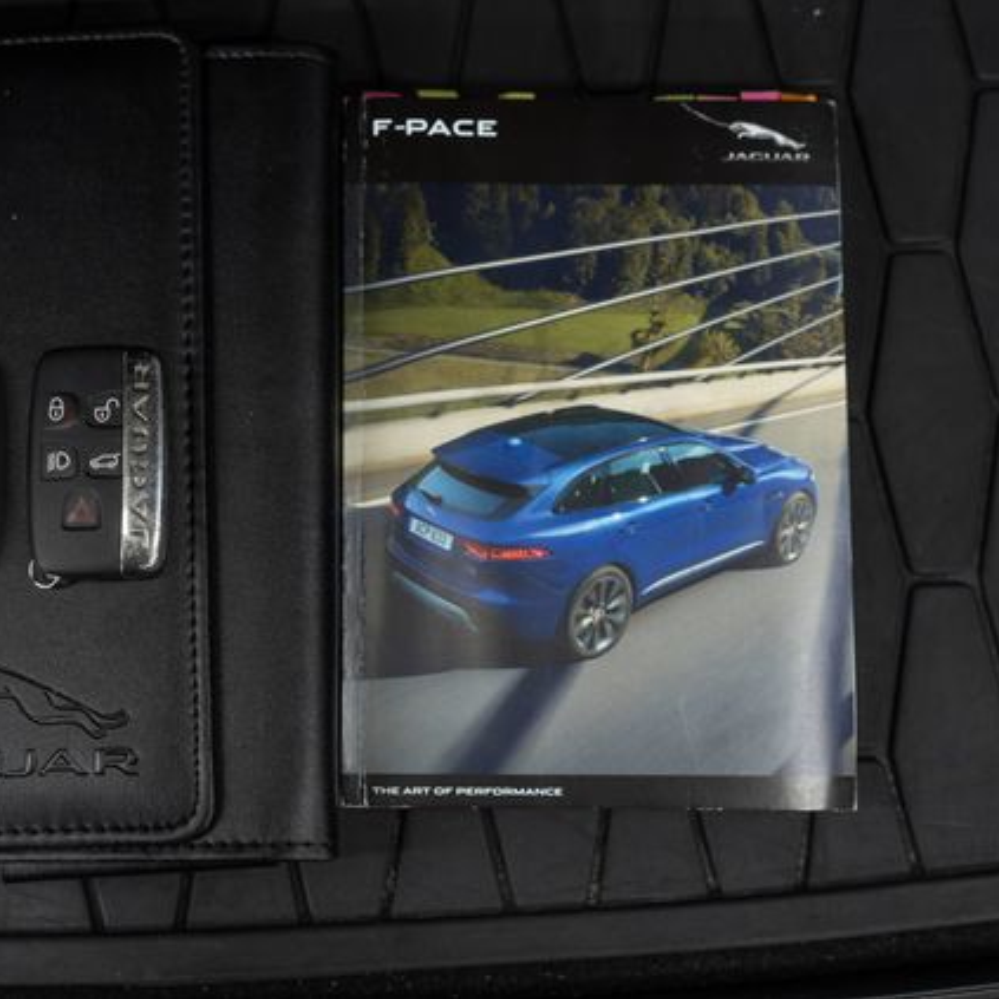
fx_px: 1763
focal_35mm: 54
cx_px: 290
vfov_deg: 31.6
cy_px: 497
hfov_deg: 31.2
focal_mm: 28
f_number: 3.2
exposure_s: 1/40
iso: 400
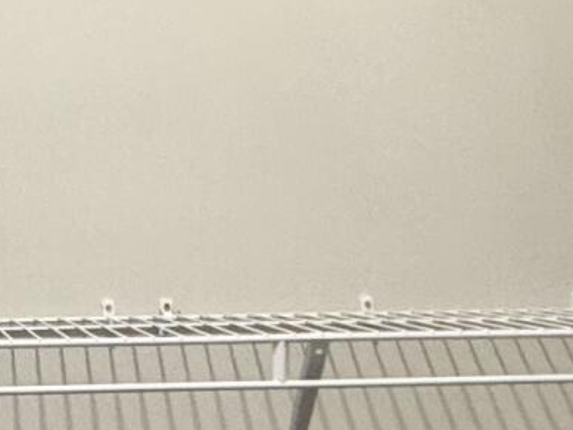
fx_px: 1788
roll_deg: +1.0
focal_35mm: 108
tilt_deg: -0.9
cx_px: -28
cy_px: 227
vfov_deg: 13.7
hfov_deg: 17.7
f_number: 2.2
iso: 200
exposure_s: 1/60
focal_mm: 2.22
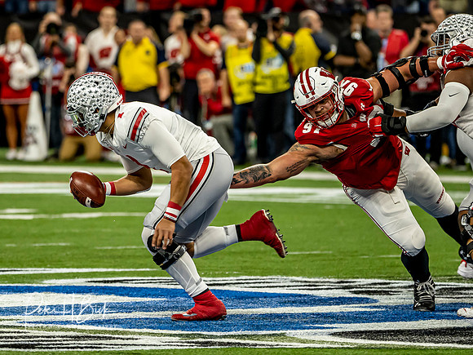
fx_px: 7665
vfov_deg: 2.7
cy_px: 107
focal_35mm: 561
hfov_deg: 3.5
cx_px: 142
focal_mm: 200
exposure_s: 1/800
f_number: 2.8
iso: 1000
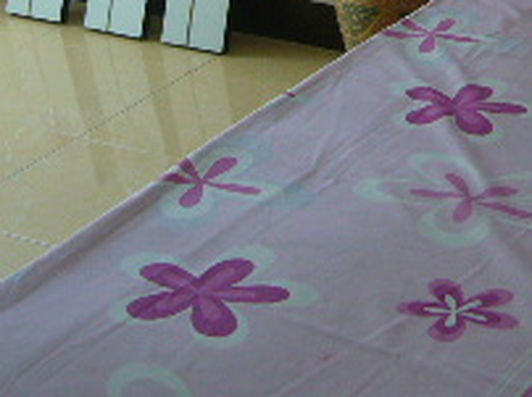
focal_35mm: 111
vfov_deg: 12.8
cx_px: 295
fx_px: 1704
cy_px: -145
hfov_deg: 17.7
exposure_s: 1/125
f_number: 2.8
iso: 100
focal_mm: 5.8
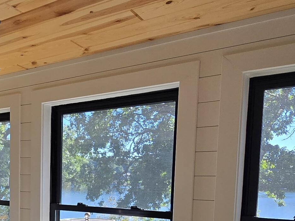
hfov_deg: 41.2
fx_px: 358
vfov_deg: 32.0
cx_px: 28
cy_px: 214
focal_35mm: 42
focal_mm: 2.2
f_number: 2.2
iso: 50
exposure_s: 1/521
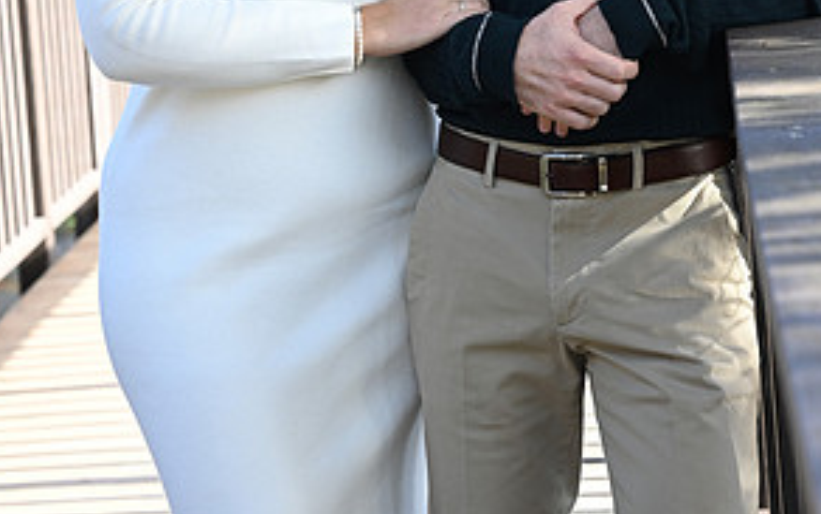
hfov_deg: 12.2
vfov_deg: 7.6
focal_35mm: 172
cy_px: -31
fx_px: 3851
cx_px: 505
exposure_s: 1/160
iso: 320
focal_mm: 85
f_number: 6.3
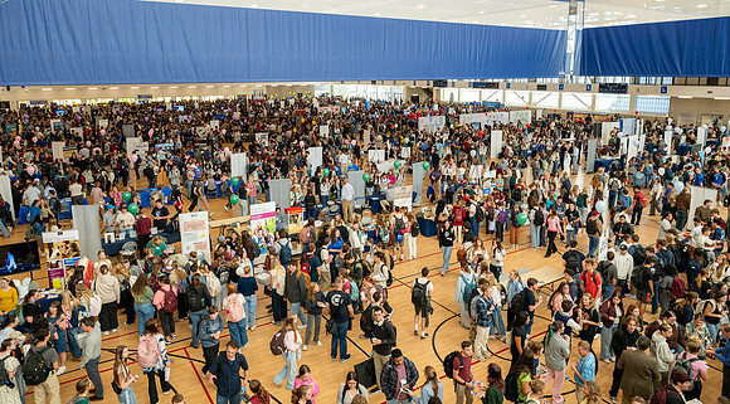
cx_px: 365
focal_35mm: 25
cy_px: 160
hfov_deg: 73.7
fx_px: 487
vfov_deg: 44.8
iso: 400
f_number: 6.3
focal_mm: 24
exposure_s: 1/125
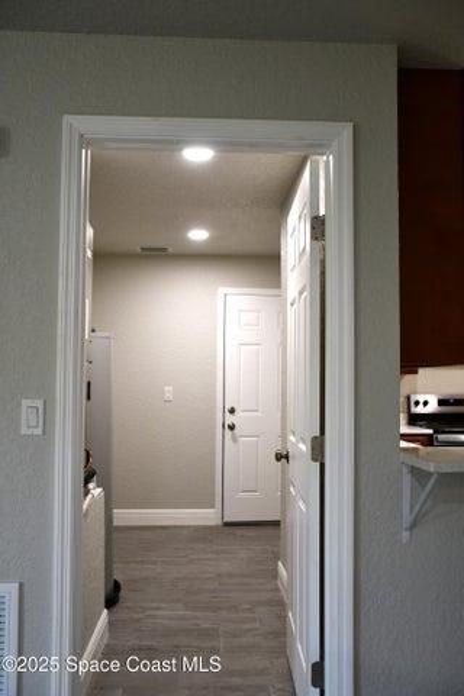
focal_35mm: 33
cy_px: 348
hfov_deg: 40.0
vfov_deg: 57.2
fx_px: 638
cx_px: 232
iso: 800
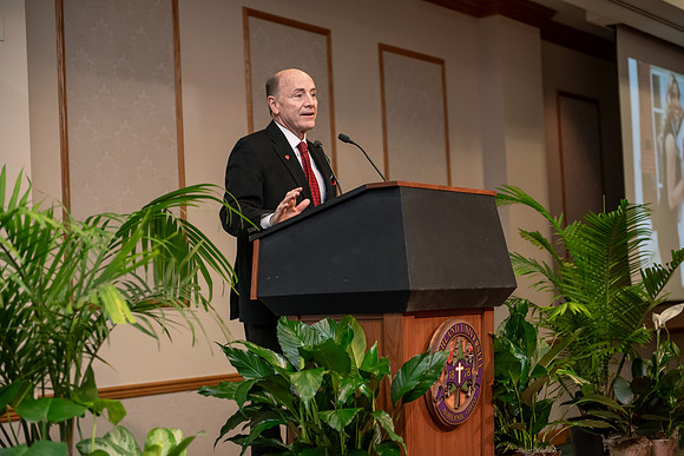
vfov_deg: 20.6
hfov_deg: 30.5
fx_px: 1254
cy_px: 228
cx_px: 342
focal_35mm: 66
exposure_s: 1/160
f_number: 3.2
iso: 1600
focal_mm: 66
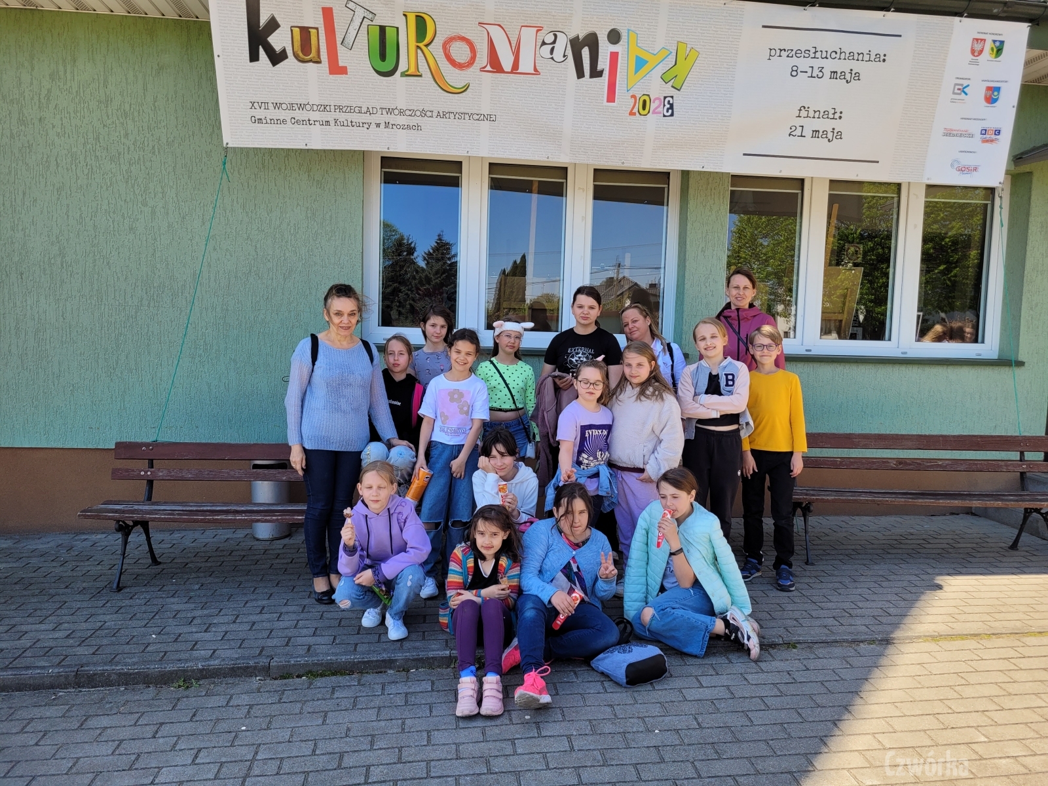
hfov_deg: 67.3
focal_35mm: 26
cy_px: 393
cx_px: 524
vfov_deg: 53.1
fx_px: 787
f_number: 1.8
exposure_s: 1/740
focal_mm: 5.4
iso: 40
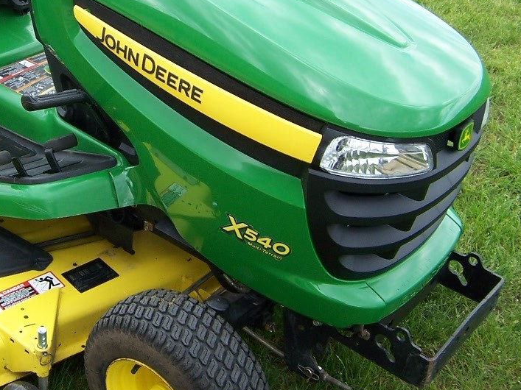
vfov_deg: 25.7
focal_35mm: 56
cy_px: 88
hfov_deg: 33.1
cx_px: 83
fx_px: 843
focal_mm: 5.5
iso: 80
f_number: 3.4
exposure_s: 1/250
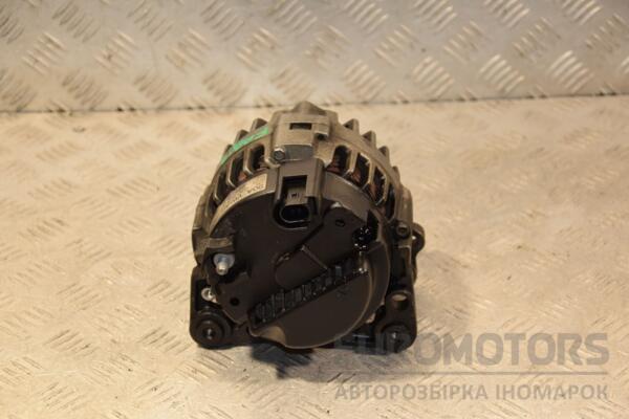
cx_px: 314
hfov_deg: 23.4
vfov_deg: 15.7
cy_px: 210
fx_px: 1520
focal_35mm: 87
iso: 800
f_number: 5
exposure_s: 1/160
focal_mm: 58
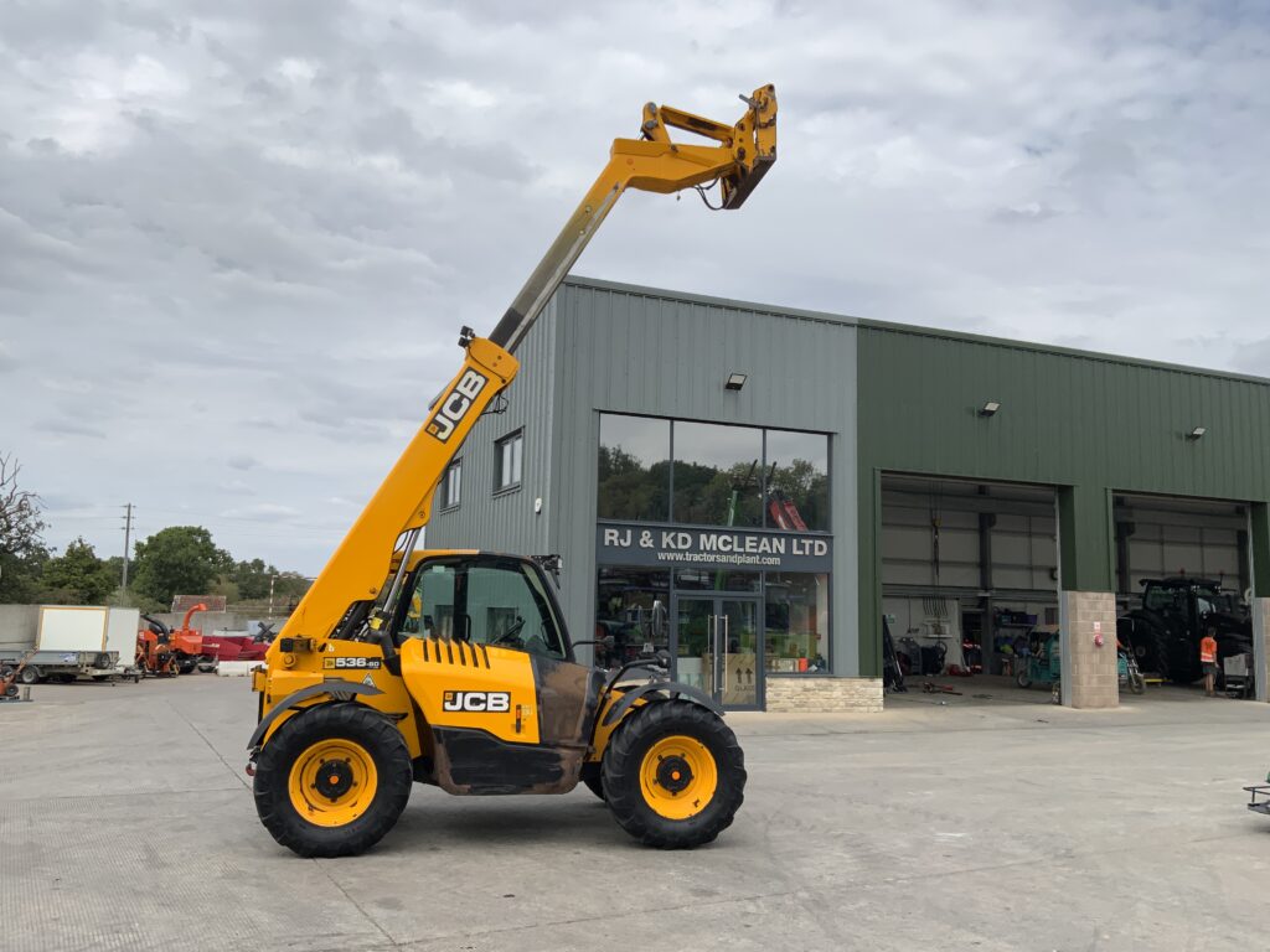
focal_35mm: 29
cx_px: 635
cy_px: 476
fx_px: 1064
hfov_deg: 61.7
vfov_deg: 48.2
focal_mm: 3
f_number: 1.8
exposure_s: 1/1168
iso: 16
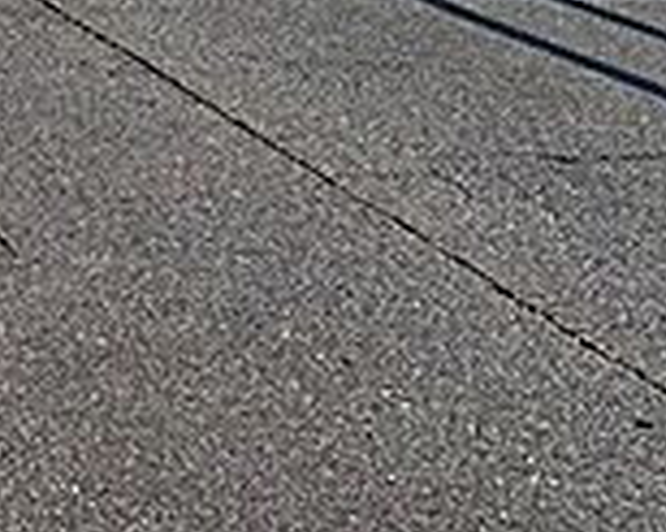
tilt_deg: -6.0
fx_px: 1950
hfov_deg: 18.3
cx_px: -160
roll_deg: -1.4
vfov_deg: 14.4
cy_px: -285
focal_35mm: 99
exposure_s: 1/3205
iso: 50
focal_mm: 5.96
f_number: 1.6
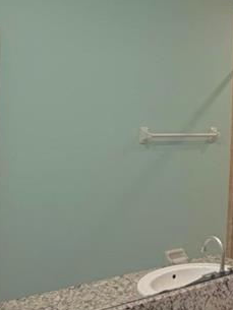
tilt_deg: -0.9
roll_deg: -2.6
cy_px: 120
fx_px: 493
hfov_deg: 24.8
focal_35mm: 55
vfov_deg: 34.8
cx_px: 255
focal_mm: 2.22
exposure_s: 1/120
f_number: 2.2
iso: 250
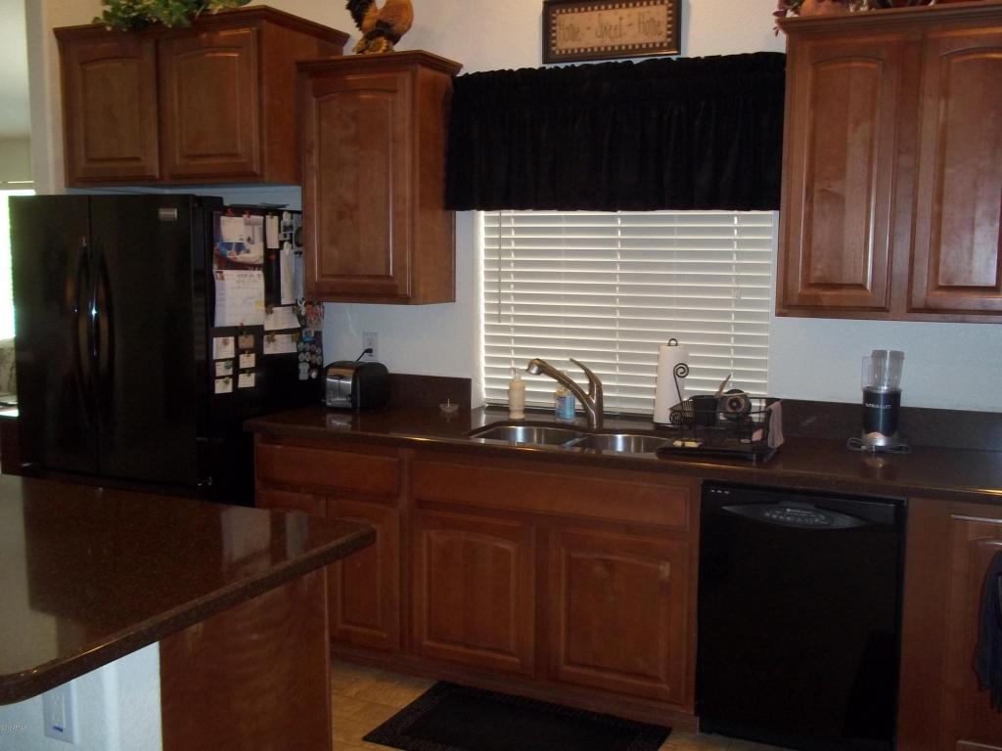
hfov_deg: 51.4
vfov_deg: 39.7
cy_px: 376
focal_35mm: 36
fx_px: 1042
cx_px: 501
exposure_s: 1/30
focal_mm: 6.5
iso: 160
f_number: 3.1
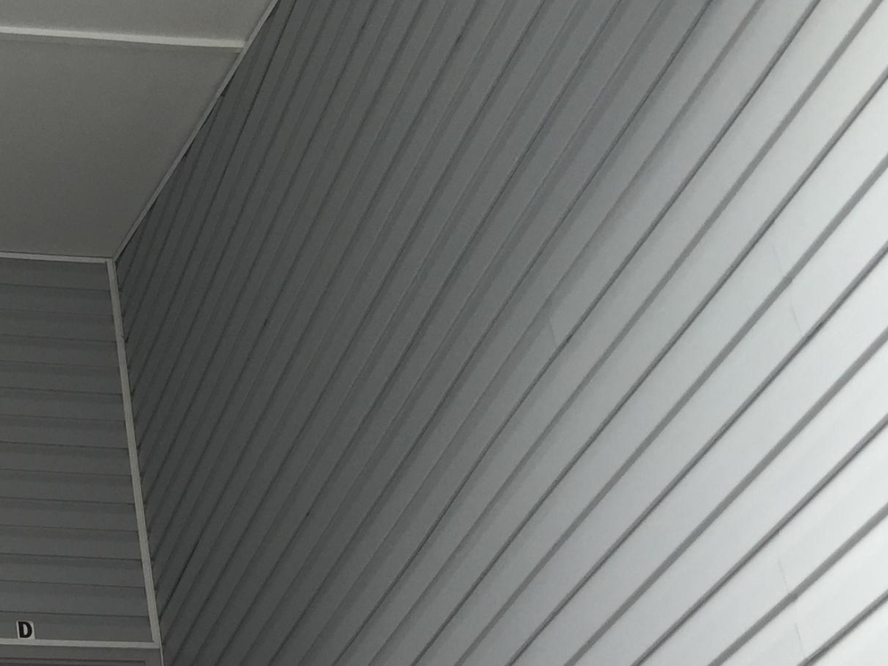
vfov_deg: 19.3
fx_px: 1847
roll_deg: +2.2
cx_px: -74
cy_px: 787
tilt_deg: +24.6
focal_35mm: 72
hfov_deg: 25.2
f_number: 2.2
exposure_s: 1/192
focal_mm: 4.15
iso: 32
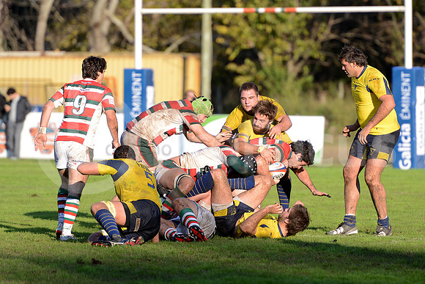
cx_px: 212
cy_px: 142
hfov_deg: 7.6
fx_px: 3188
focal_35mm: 270
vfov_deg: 5.1
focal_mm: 270
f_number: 4
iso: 800
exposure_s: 1/1600
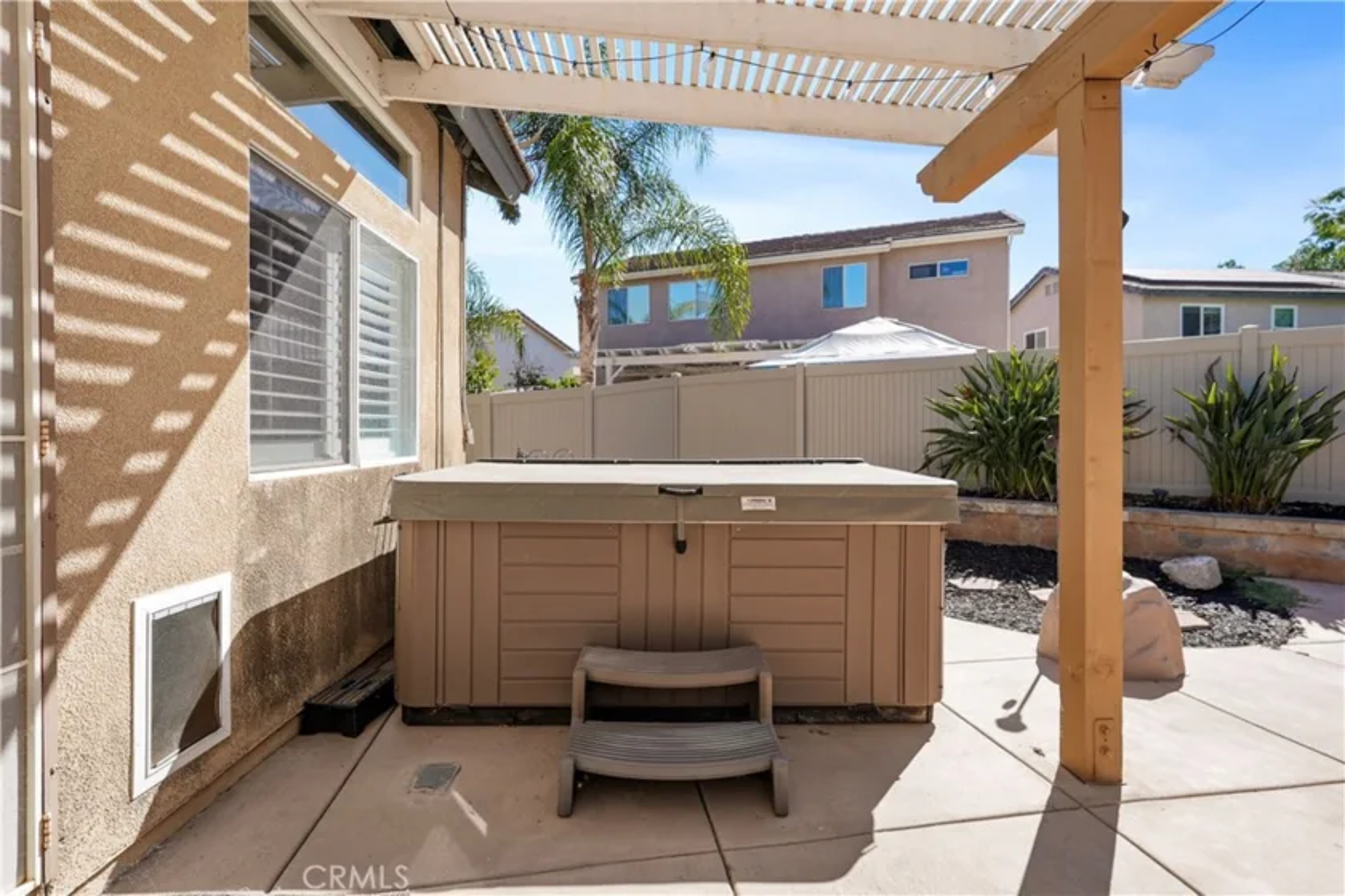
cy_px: 448
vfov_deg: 73.7
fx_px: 598
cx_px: 672
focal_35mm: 16
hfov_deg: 96.7
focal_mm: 16
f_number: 7.1
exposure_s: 1/160
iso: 100
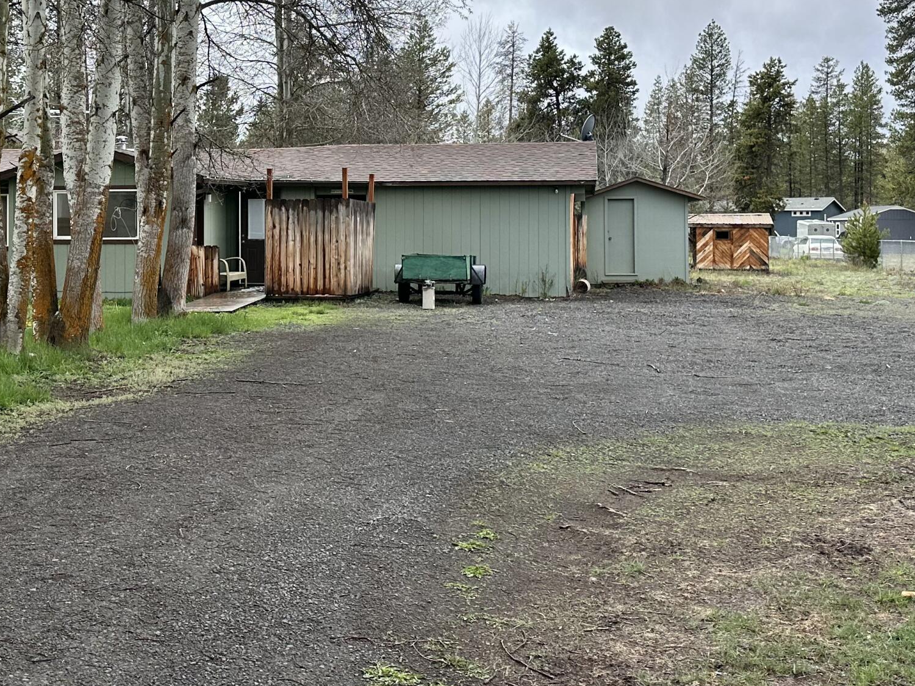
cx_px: 330
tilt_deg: +0.3
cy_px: 204
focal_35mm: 48
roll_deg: +0.4
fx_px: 1269
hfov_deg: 39.3
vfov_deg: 29.9
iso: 80
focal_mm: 6.86
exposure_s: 1/3597
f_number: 1.78
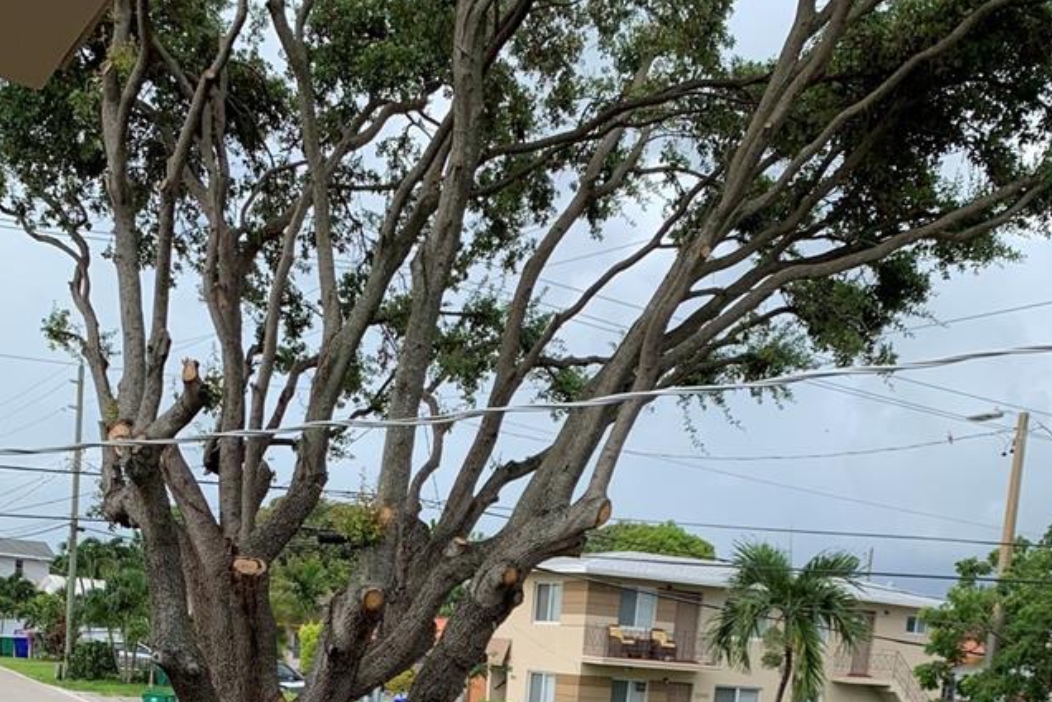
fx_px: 1490
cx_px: 519
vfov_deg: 22.9
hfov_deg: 38.9
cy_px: 962
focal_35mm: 51
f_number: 1.8
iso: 25
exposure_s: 1/911
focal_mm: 4.25
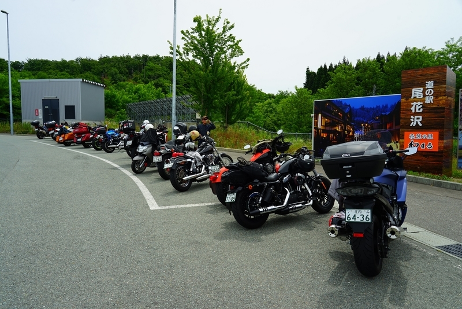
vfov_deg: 53.2
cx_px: 231
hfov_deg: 73.7
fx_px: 308
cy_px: 154
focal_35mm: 24
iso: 100
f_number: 11
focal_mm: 24
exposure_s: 1/125
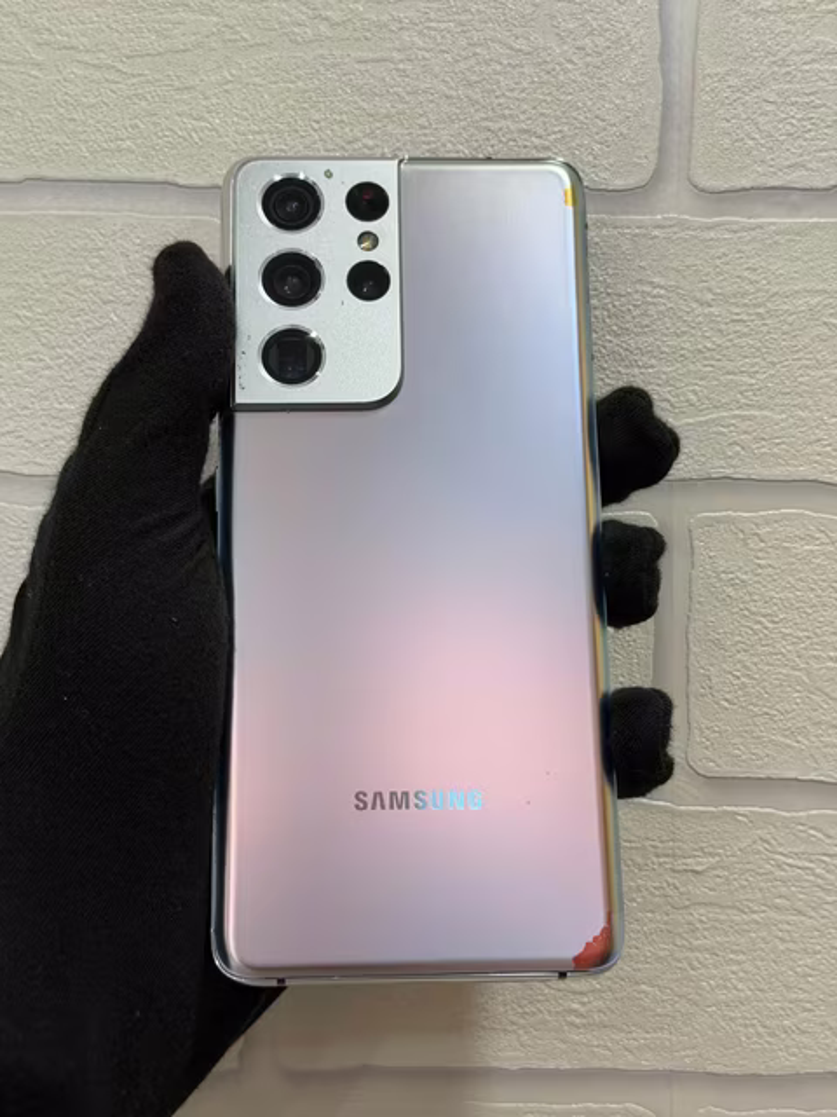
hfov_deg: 30.3
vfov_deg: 39.7
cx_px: 418
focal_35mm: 48
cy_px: 558
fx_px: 1547
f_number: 1.78
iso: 50
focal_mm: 6.76
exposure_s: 1/50
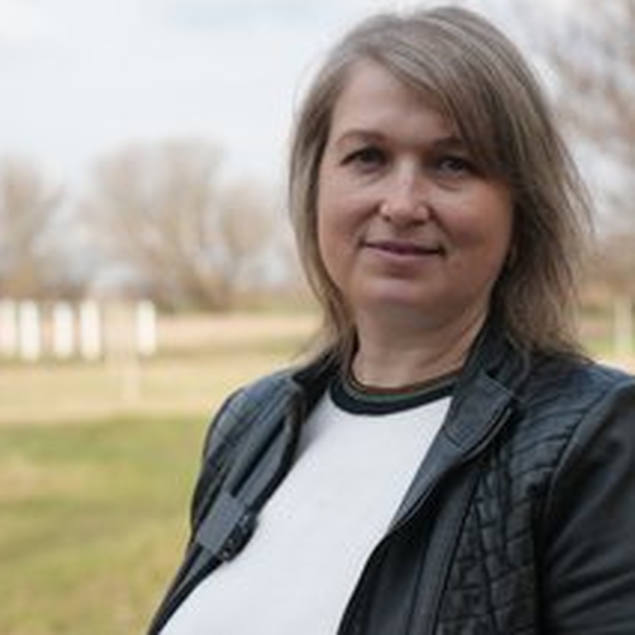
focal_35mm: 88
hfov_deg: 19.7
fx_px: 1826
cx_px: 343
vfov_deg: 19.7
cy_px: 344
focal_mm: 55
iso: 800
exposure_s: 1/160
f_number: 4
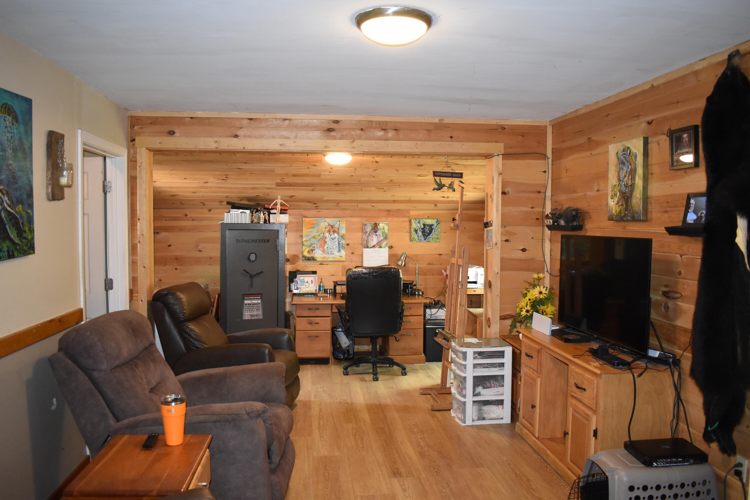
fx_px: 562
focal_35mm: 27
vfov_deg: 47.9
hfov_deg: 67.4
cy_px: 250
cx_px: 375
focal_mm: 18
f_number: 4
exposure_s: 1/60
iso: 1800
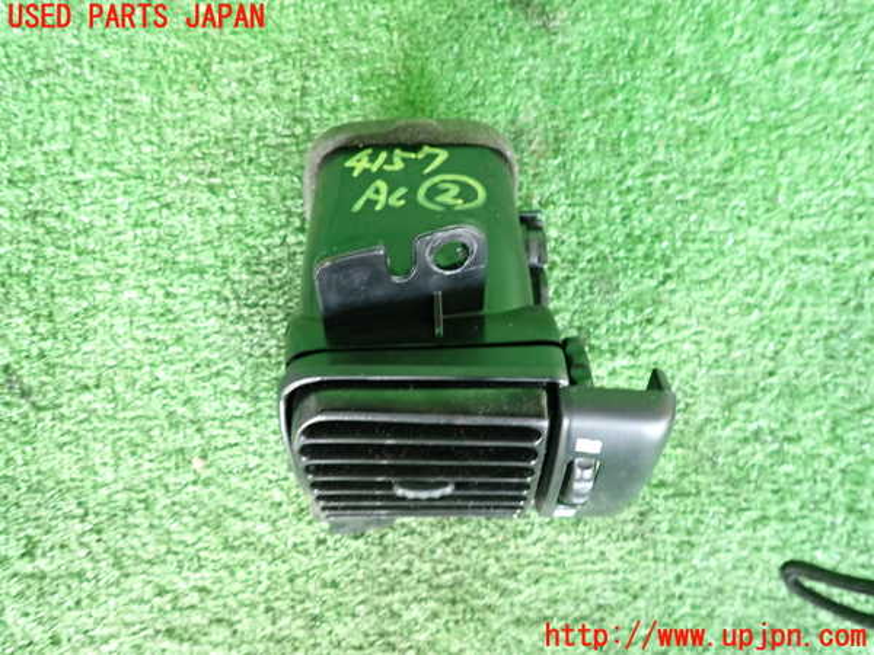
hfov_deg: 69.4
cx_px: 437
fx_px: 631
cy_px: 328
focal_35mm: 25
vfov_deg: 54.9
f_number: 2
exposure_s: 1/30
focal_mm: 4.5
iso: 500
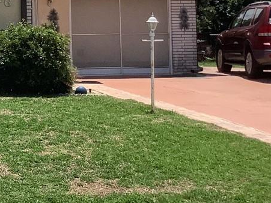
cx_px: -130
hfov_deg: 16.4
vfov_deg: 13.4
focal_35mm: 110
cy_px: 26
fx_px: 861
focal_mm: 3.3
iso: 25
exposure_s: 1/2203
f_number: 2.4
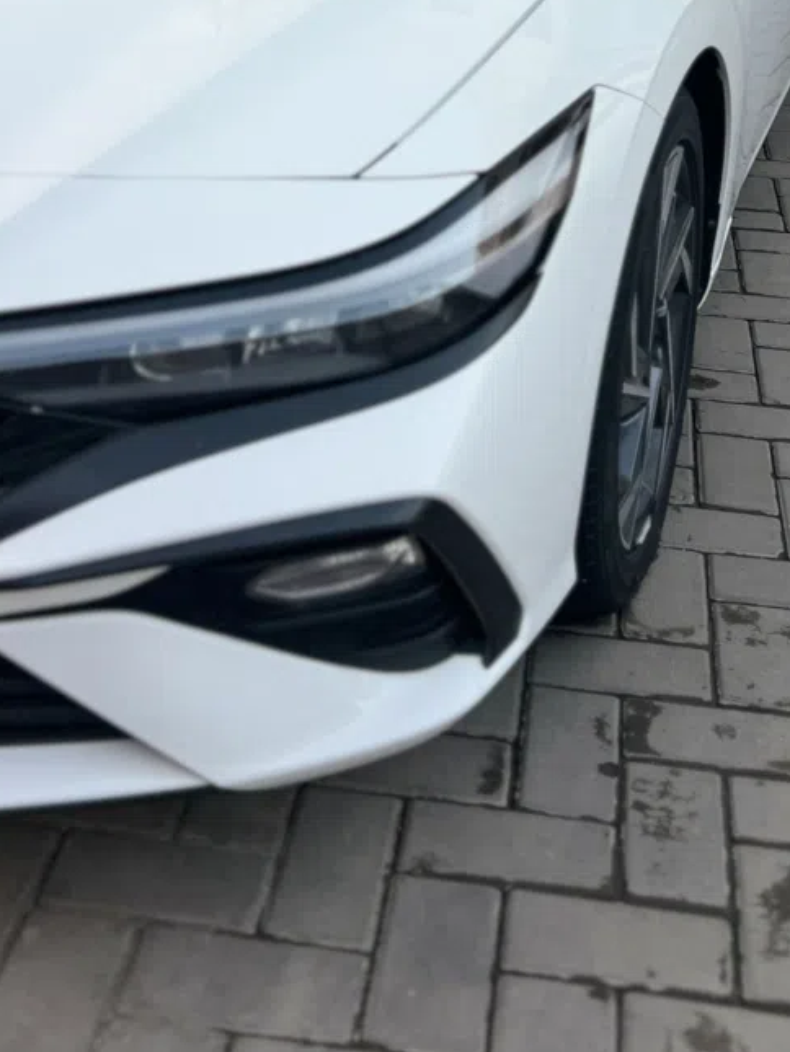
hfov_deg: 26.6
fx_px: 1673
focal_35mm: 55
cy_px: 74
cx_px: 349
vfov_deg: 32.9
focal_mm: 5.7
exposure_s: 1/260
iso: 40
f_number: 1.5
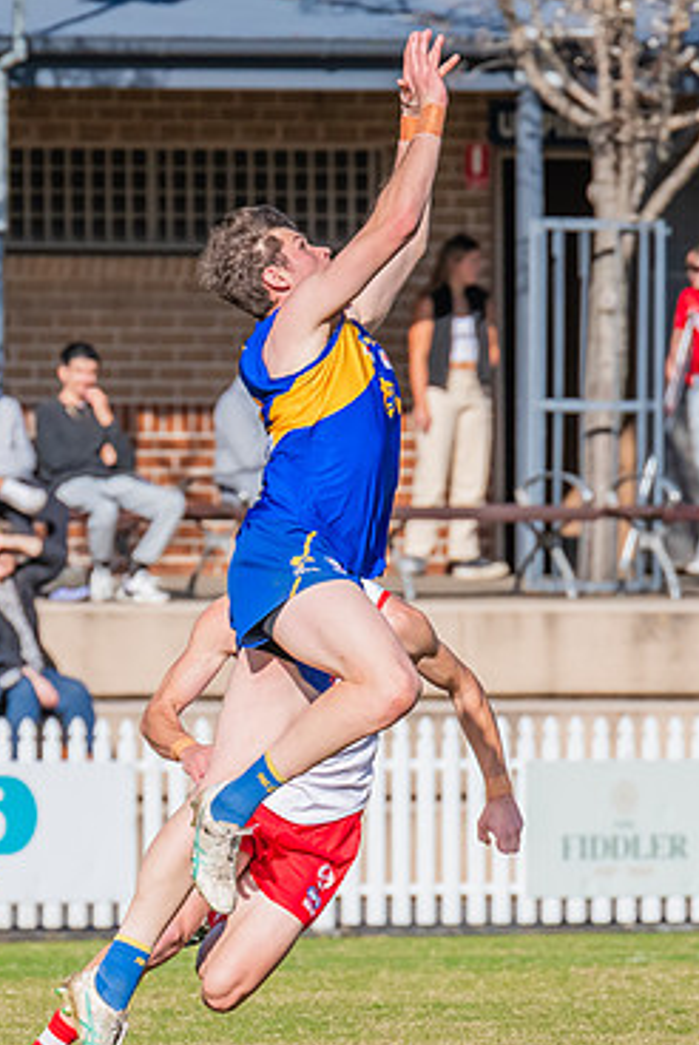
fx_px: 28196
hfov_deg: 1.4
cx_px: 259
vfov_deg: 2.1
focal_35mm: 970
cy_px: 698
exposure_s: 1/1250
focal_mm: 420
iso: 800
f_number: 13
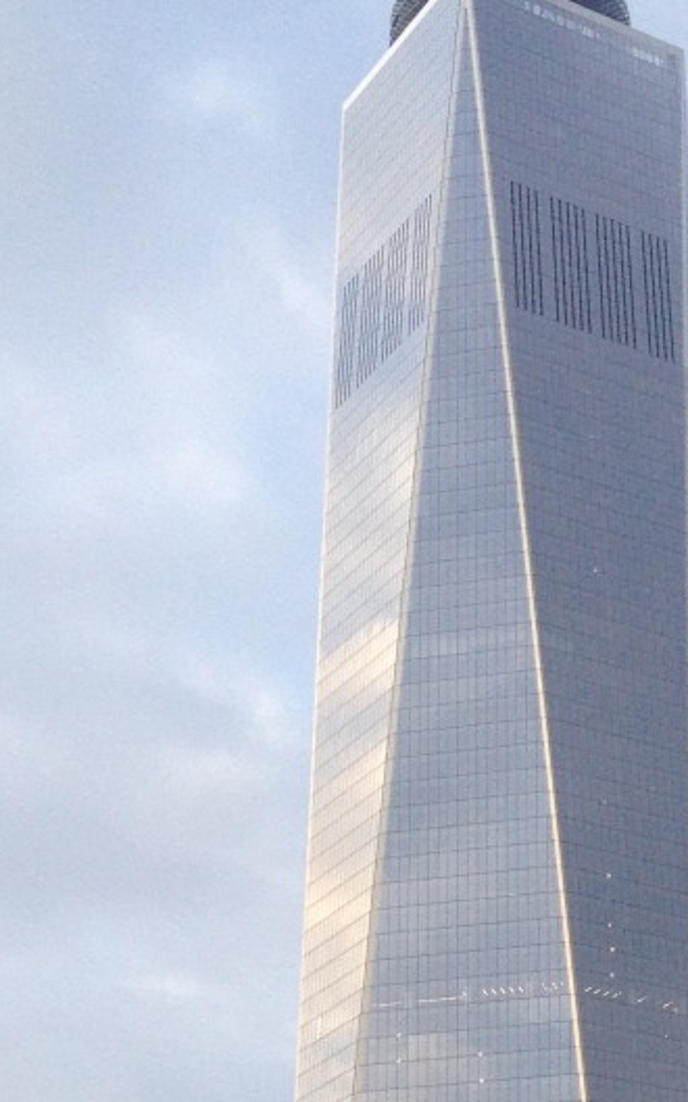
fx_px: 2880
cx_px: 580
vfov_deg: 21.0
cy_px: 1057
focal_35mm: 96
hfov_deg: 13.5
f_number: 2.4
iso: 80
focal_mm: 4.28
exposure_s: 1/120
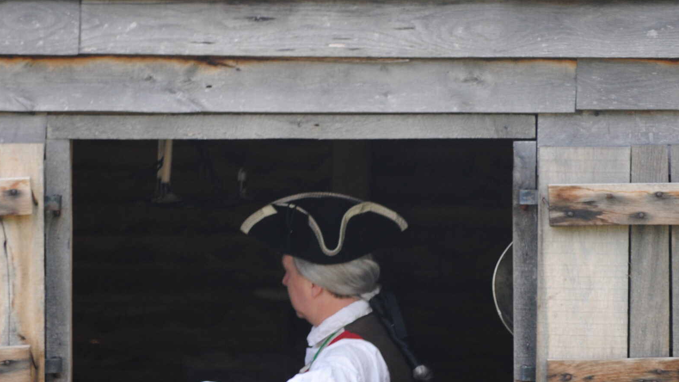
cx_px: 242
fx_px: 3904
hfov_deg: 9.9
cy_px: 197
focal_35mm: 217
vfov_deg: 5.6
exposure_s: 1/125
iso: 220
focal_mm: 85
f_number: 4.2
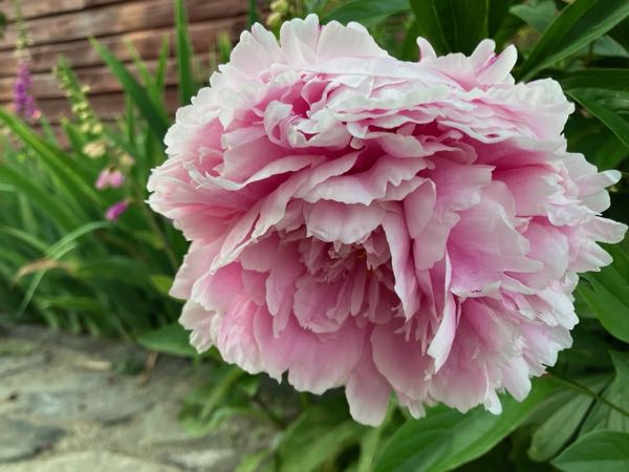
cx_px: 314
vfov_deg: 49.7
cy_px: 236
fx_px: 509
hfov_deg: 63.4
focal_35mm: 28
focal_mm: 3.99
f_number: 1.8
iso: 25
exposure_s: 1/121
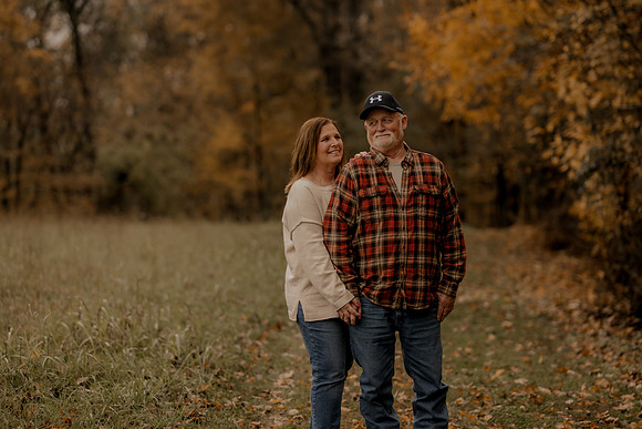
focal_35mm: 85
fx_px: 1516
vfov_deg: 16.1
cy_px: 214
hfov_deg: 23.9
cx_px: 321
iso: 250
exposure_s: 1/2500
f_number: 1.8
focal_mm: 85
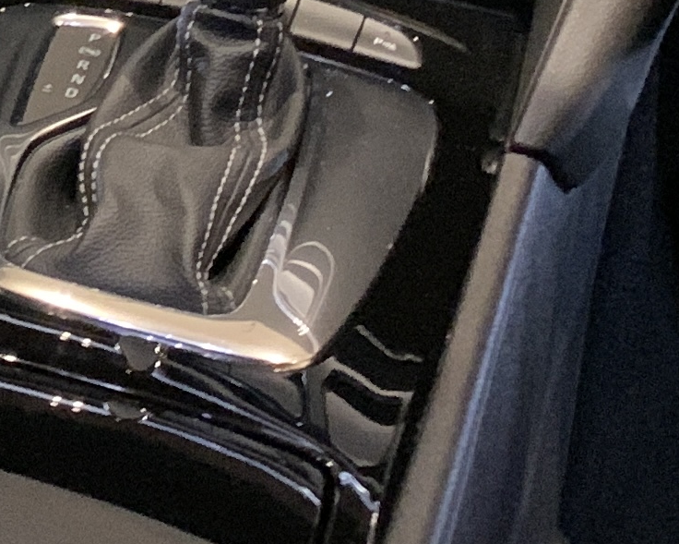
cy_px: -492
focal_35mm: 139
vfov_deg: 10.3
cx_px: -653
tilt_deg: -16.7
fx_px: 2794
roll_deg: -1.3
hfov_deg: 12.3
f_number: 1.8
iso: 640
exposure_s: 1/17
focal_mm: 4.25
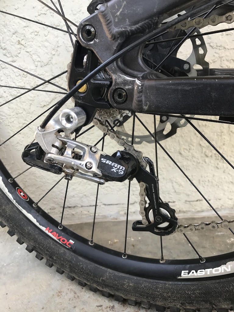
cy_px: 156
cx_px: 117
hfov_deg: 49.7
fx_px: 252
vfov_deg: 63.4
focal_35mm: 28
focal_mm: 3.99
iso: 32
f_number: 1.8
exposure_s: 1/120
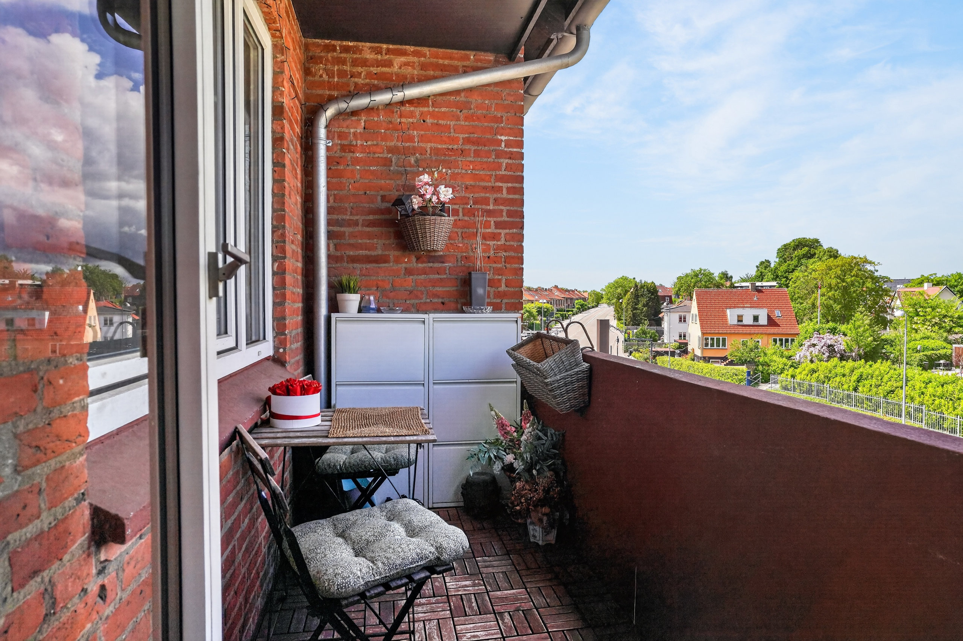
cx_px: 482
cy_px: 320
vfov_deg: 59.5
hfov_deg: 81.2
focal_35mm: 21
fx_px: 562
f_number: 8
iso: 400
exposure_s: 1/320
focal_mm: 21
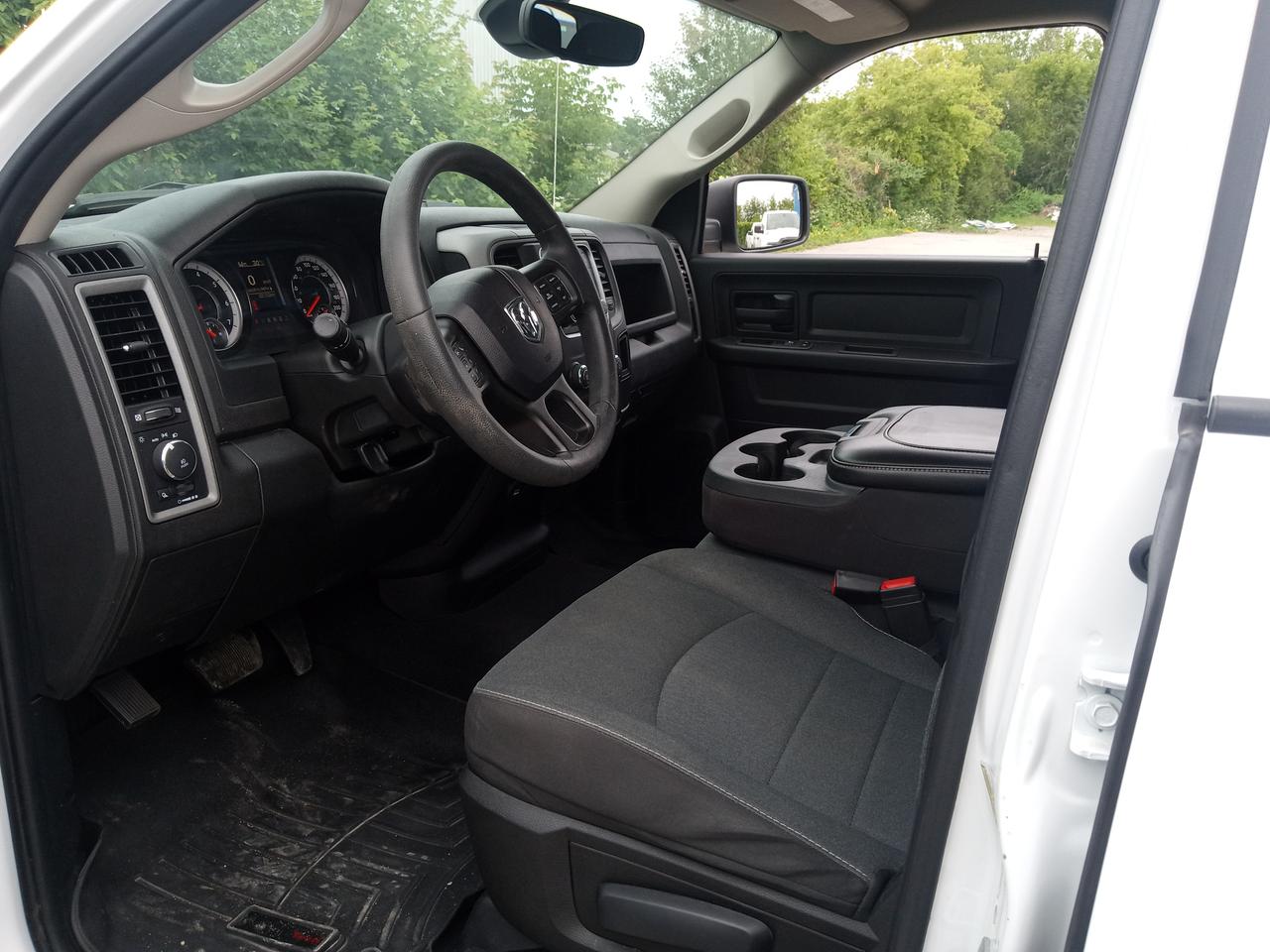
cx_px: 635
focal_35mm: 28
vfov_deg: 49.7
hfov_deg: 63.4
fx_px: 1027
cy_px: 476
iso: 102
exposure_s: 1/270
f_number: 2.2
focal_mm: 3.71
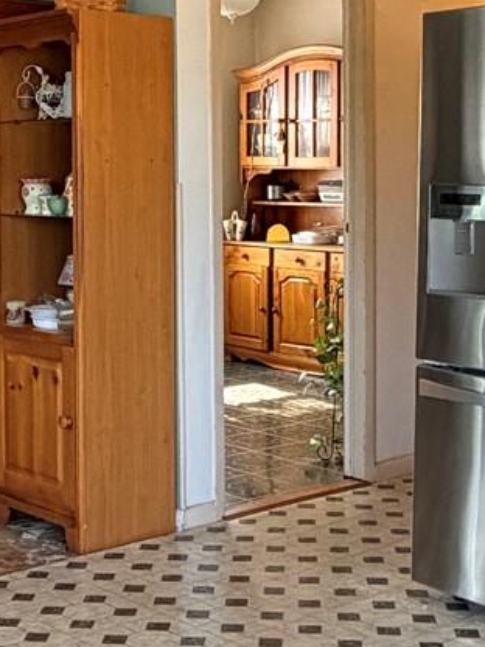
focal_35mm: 69
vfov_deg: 28.0
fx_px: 1289
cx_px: 191
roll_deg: +1.0
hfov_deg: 21.3
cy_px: 232
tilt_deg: -4.3
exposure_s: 1/121
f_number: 2.2
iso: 250
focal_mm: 2.22
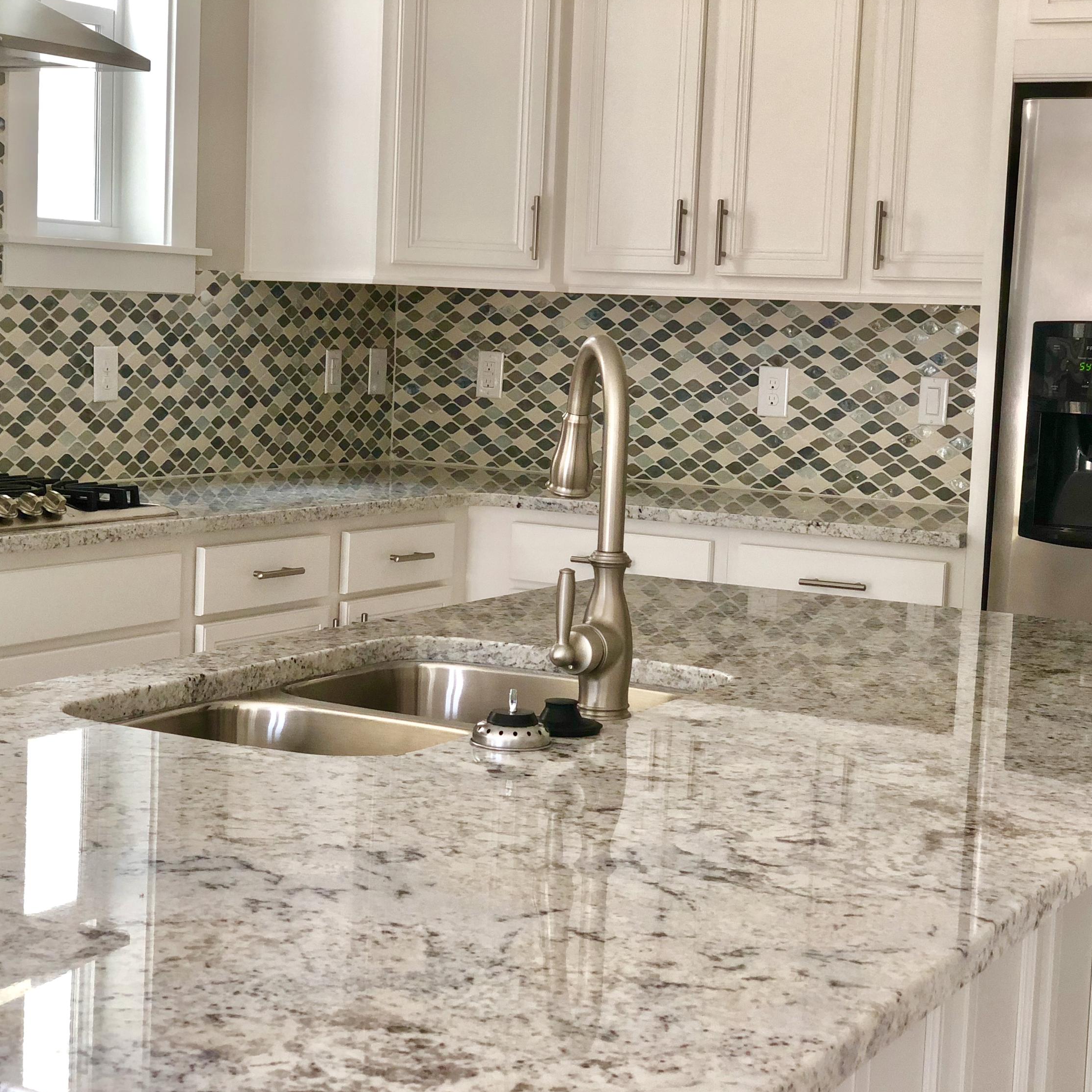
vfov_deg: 27.7
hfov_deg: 27.7
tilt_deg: -6.1
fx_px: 2213
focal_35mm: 62
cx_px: 532
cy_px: 548
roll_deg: -1.4
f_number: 2.4
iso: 100
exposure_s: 1/60
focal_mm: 6
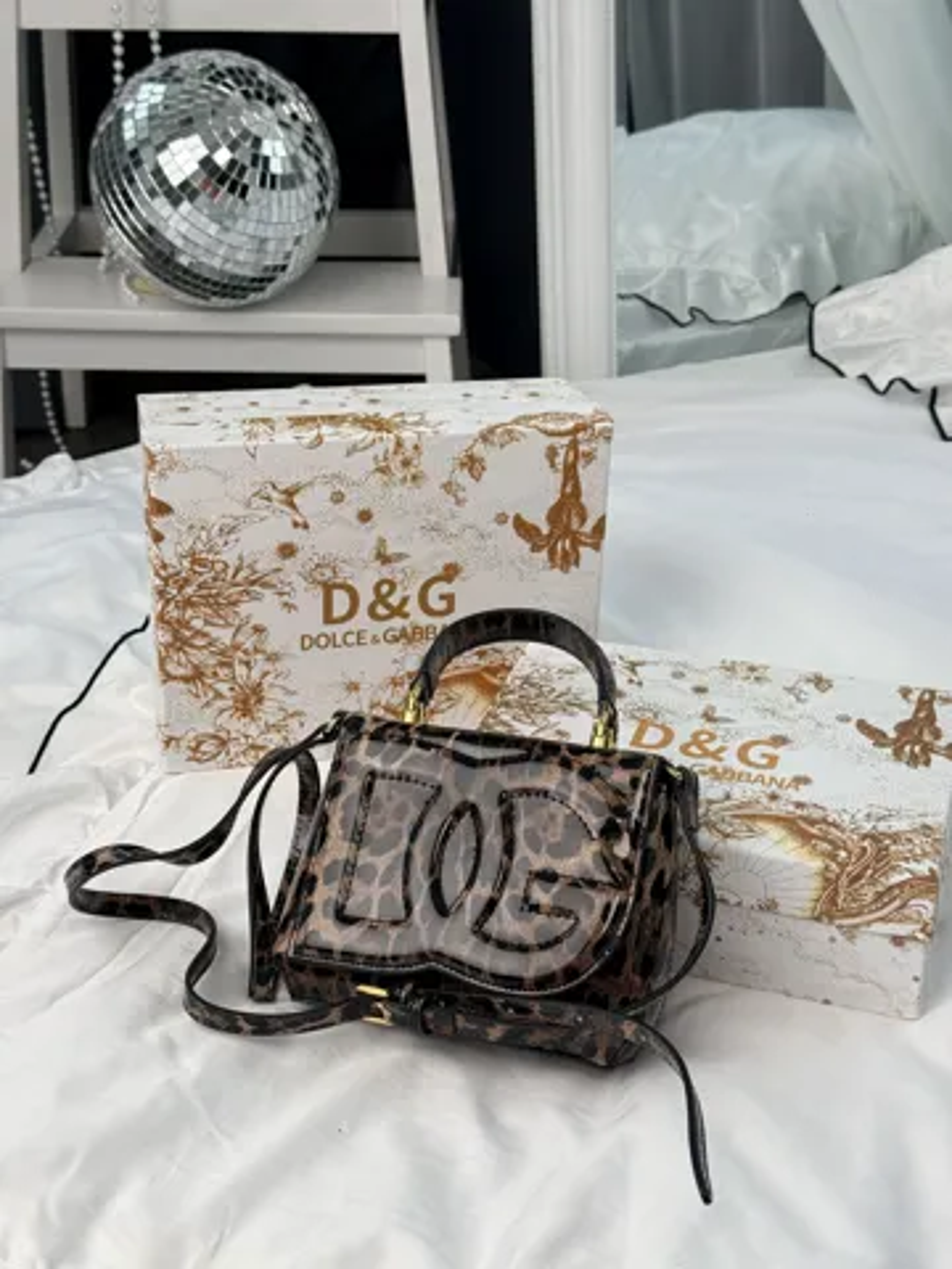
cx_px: 476
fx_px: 1760
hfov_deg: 30.3
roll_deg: -0.7
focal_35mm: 48
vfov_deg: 39.7
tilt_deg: -30.4
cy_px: 634
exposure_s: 1/578
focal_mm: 6.76
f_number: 1.78
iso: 64
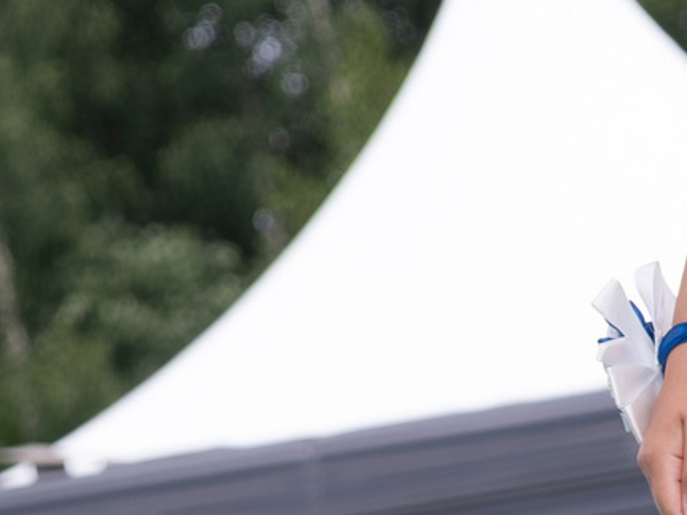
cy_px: -211
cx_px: 5
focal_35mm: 474
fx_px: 9405
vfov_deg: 3.1
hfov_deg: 4.2
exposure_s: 1/800
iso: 250
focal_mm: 55
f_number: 4
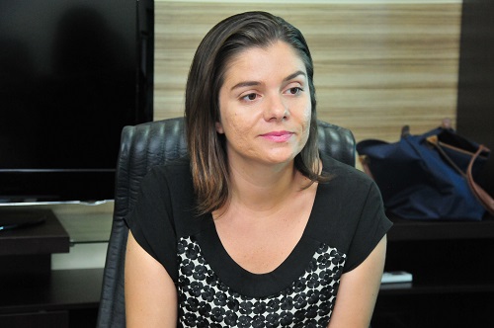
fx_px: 1274
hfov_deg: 21.9
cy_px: 164
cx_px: 247
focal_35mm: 93
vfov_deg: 14.7
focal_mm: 62
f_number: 5.6
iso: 2000
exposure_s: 1/125
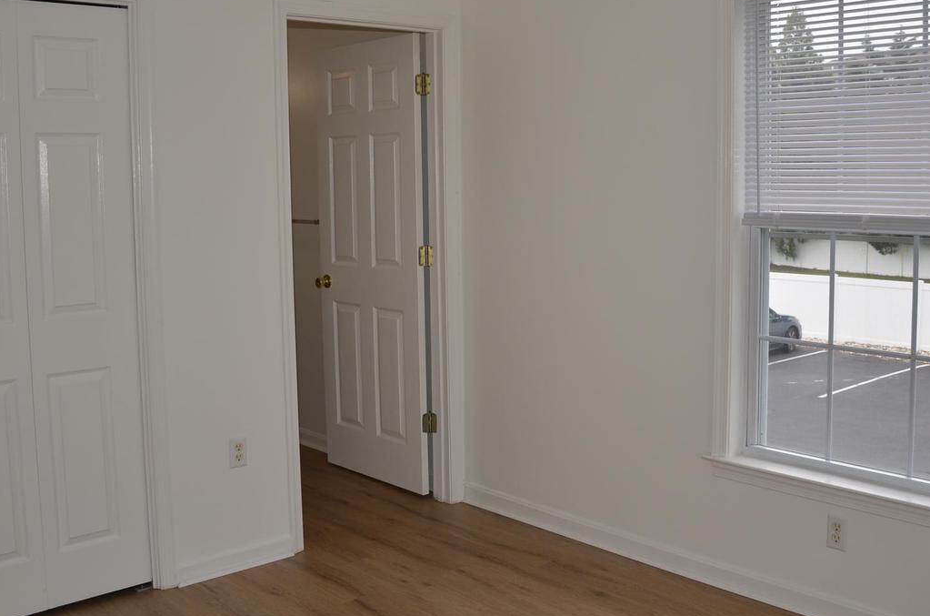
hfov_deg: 50.8
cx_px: 492
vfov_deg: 34.8
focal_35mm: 38
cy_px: 245
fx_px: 979
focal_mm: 18
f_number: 3.5
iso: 125
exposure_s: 1/250
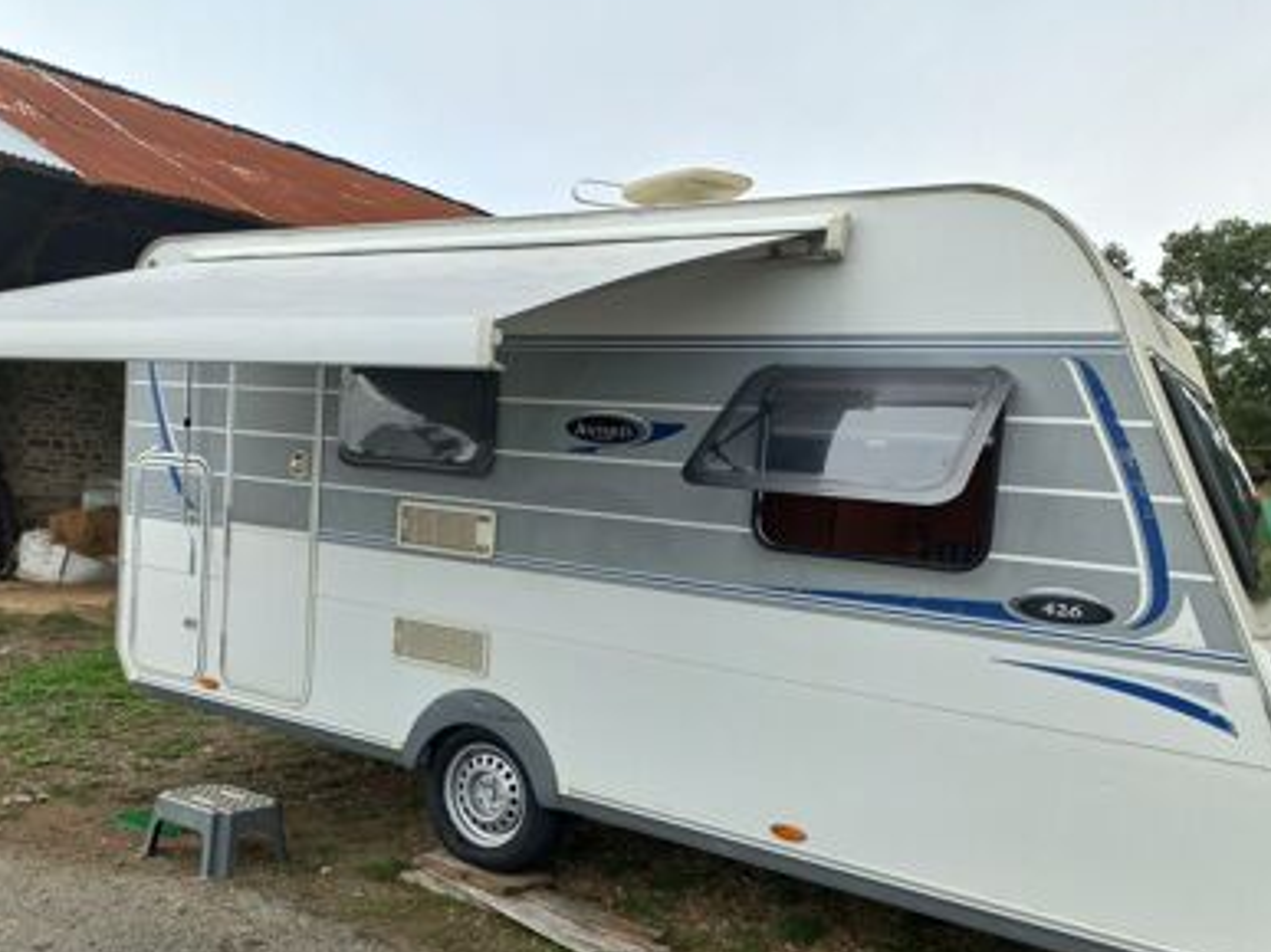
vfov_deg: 45.2
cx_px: 601
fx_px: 1138
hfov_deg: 58.3
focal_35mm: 31
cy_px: 558
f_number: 1.8
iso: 25
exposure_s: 1/169
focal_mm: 4.6
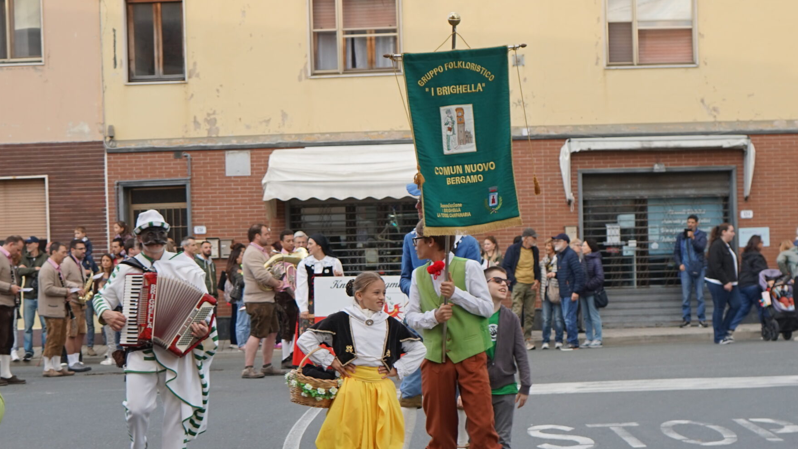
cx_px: 417
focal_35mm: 79
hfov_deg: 26.8
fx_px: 1672
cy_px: 310
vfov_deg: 15.3
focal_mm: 35
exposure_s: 1/60
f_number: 4.5
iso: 100
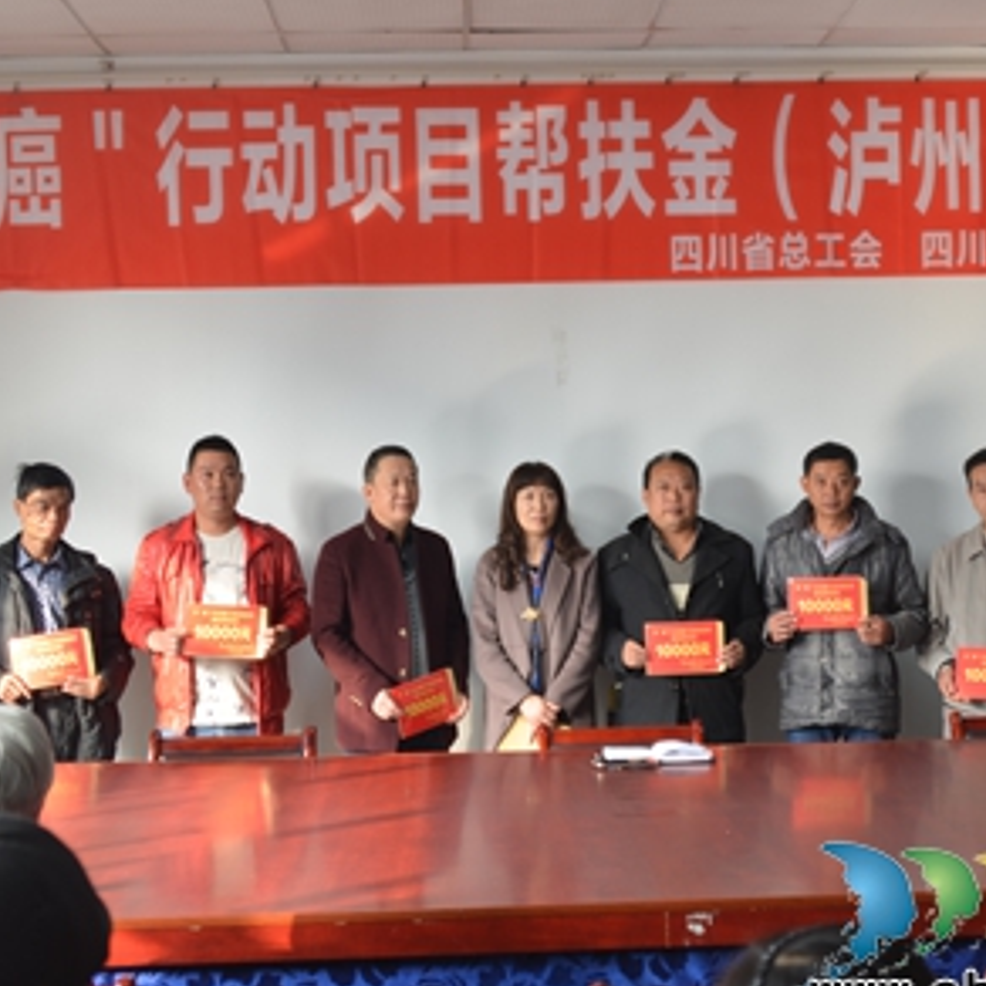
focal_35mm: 61
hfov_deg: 28.1
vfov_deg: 28.2
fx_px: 1966
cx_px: 581
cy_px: 518
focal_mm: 28
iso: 100
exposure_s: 1/15
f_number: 3.5
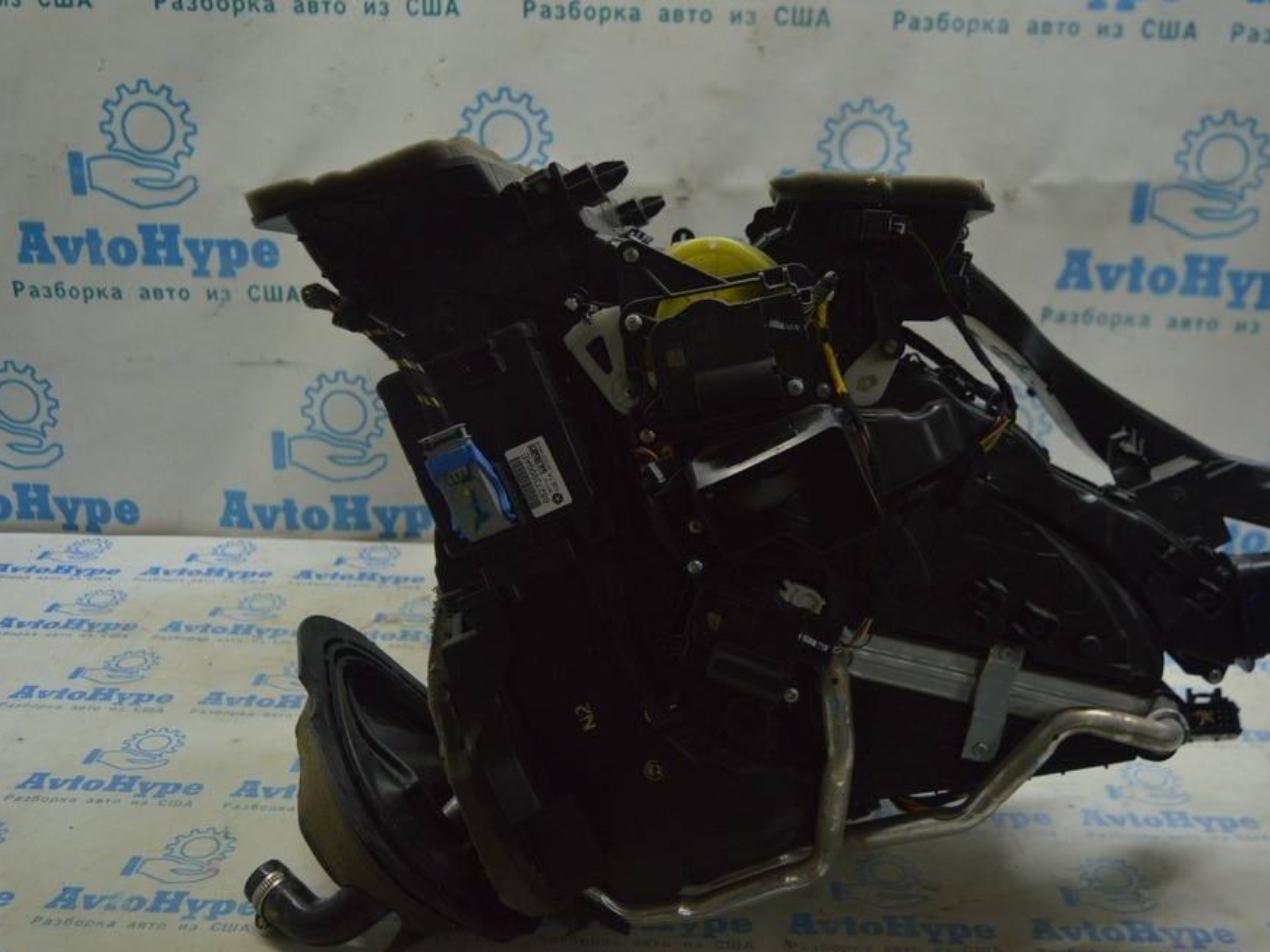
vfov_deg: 41.8
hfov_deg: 53.9
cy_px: 475
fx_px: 1247
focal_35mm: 34
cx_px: 682
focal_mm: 20
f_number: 3.5
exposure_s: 1/80
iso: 400
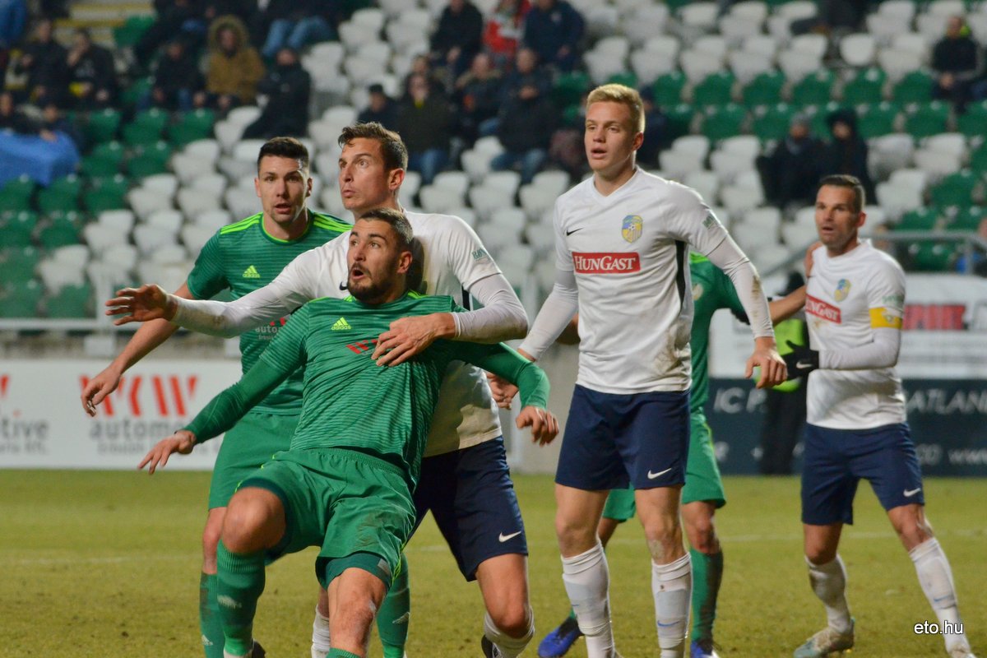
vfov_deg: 4.6
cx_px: 494
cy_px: 329
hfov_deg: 6.9
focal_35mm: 300
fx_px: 8224
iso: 2000
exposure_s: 1/400
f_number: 5.6
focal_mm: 200
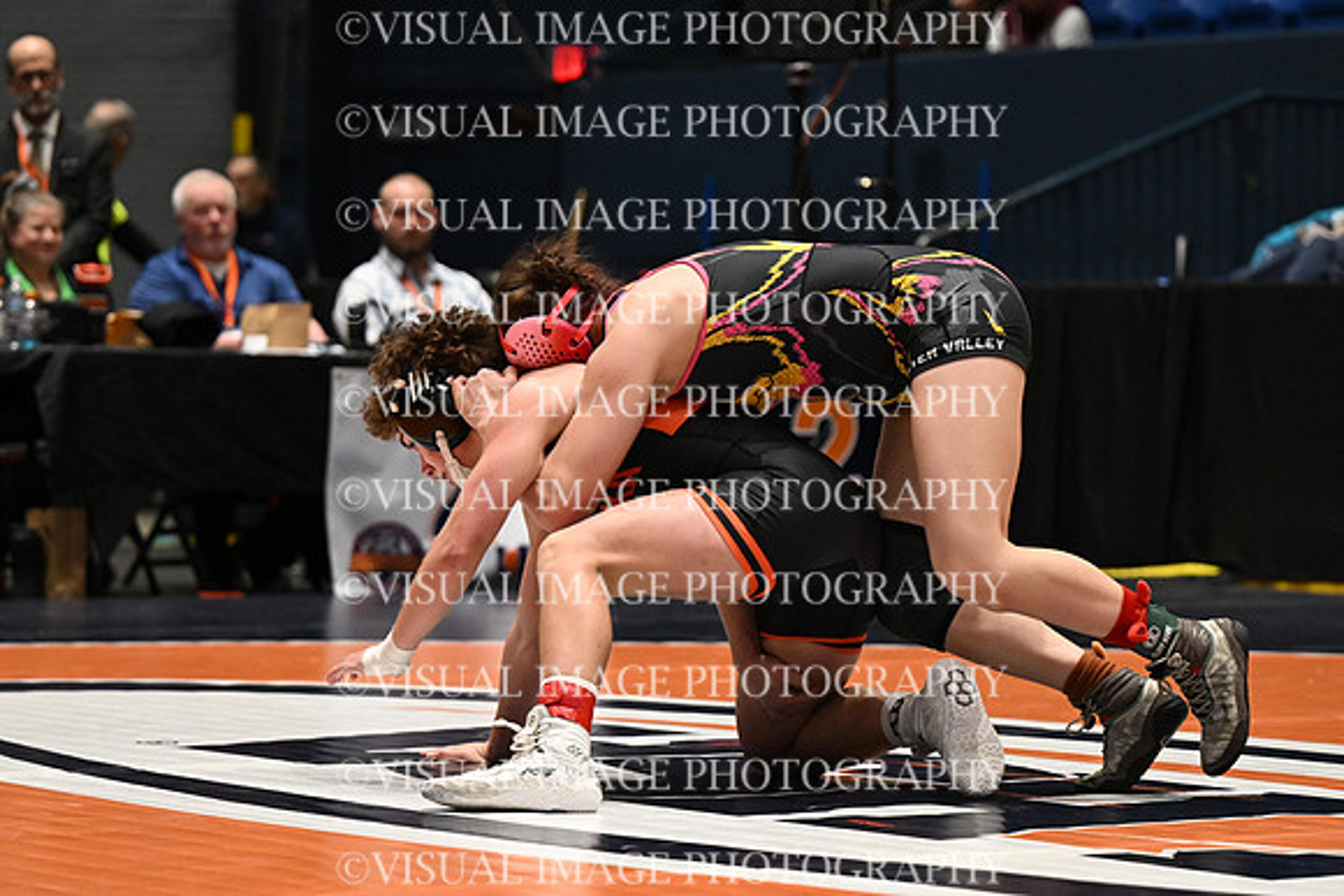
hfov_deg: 15.4
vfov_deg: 10.3
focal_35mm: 133
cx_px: 672
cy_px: 448
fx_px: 4966
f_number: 2.8
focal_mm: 89
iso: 2500
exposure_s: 1/767
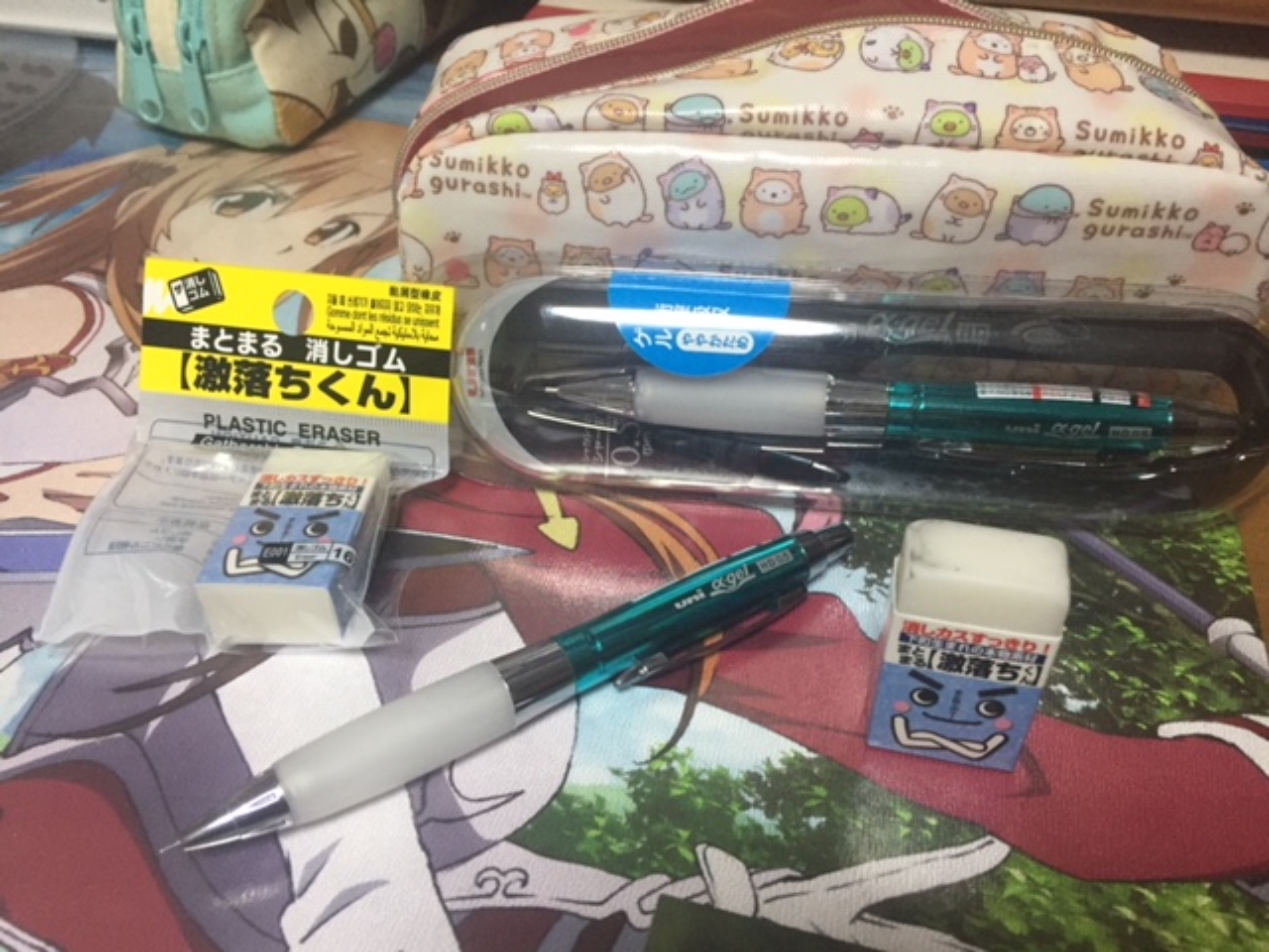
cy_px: 476
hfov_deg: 61.7
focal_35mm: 29
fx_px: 1063
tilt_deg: -39.9
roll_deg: -0.7
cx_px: 634
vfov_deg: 48.2
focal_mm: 4.15
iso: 160
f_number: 2.2
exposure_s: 1/30
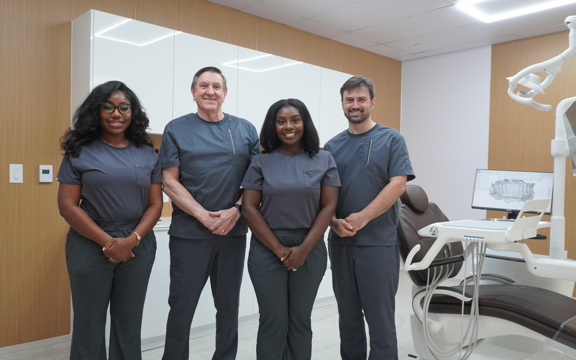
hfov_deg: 61.2
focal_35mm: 31
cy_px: 193
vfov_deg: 40.6
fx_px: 487
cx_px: 286
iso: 1250
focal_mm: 20
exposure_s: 1/160
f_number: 4
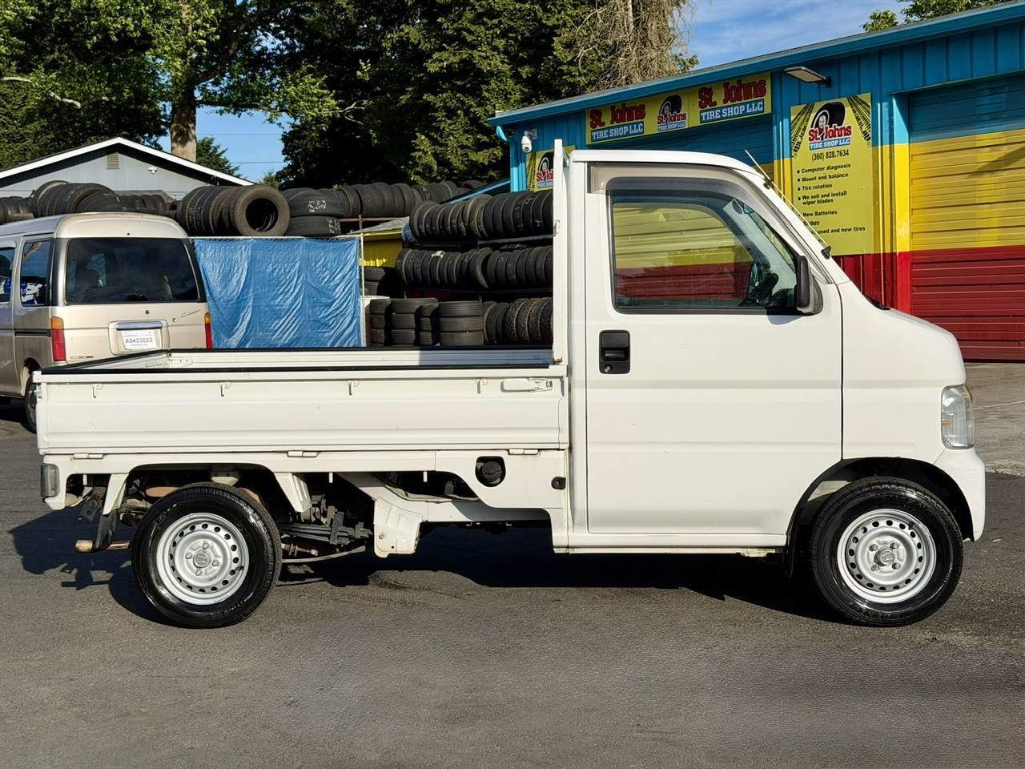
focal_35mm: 48
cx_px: 512
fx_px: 1421
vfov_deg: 30.3
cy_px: 384
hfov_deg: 39.7
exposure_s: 1/11364
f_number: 1.78
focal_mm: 6.76
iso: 64
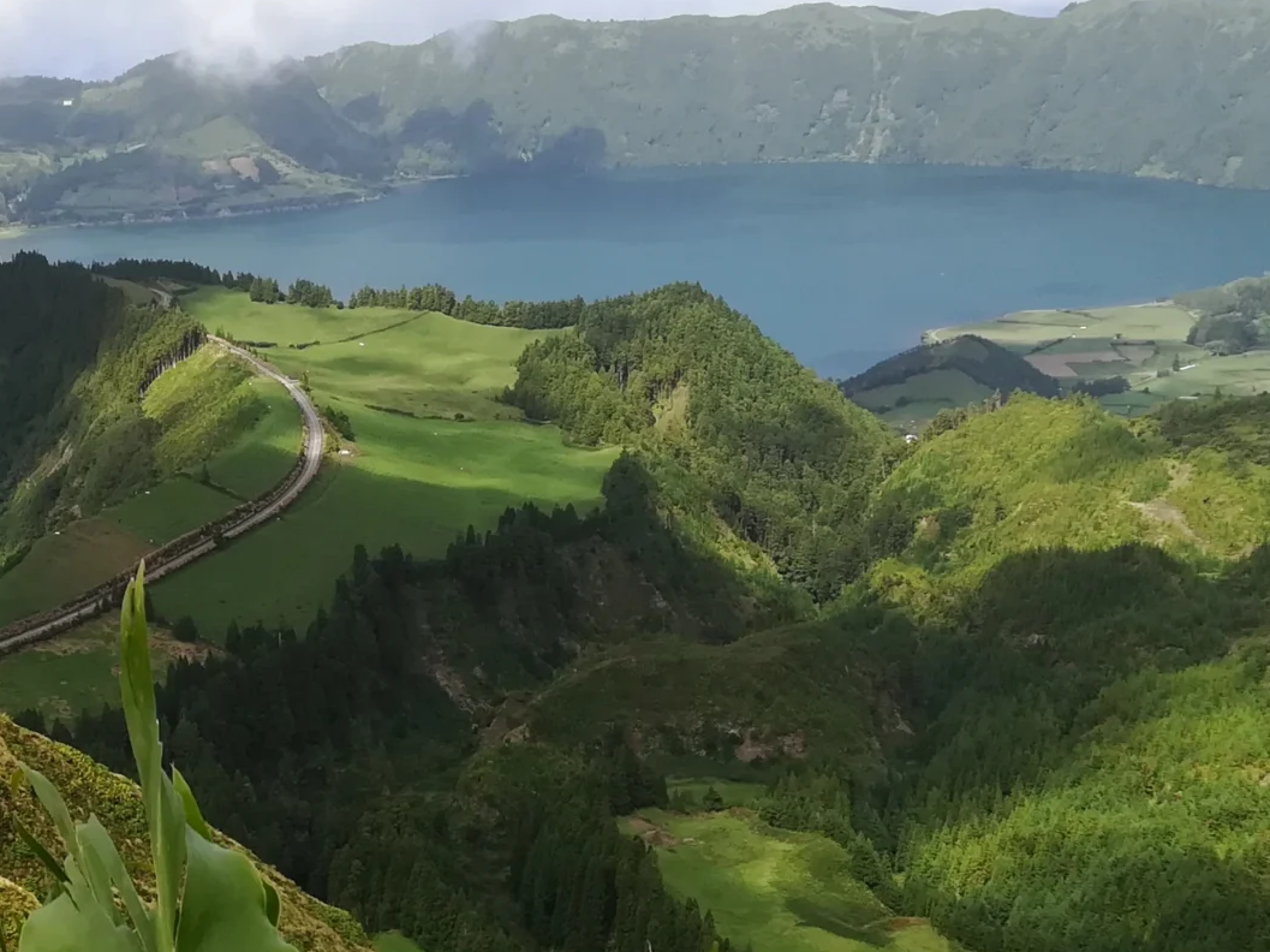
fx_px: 2311
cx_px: 50
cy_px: 429
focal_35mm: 63
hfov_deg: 29.1
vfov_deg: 23.3
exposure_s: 1/764
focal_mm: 3.83
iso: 50
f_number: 2.2
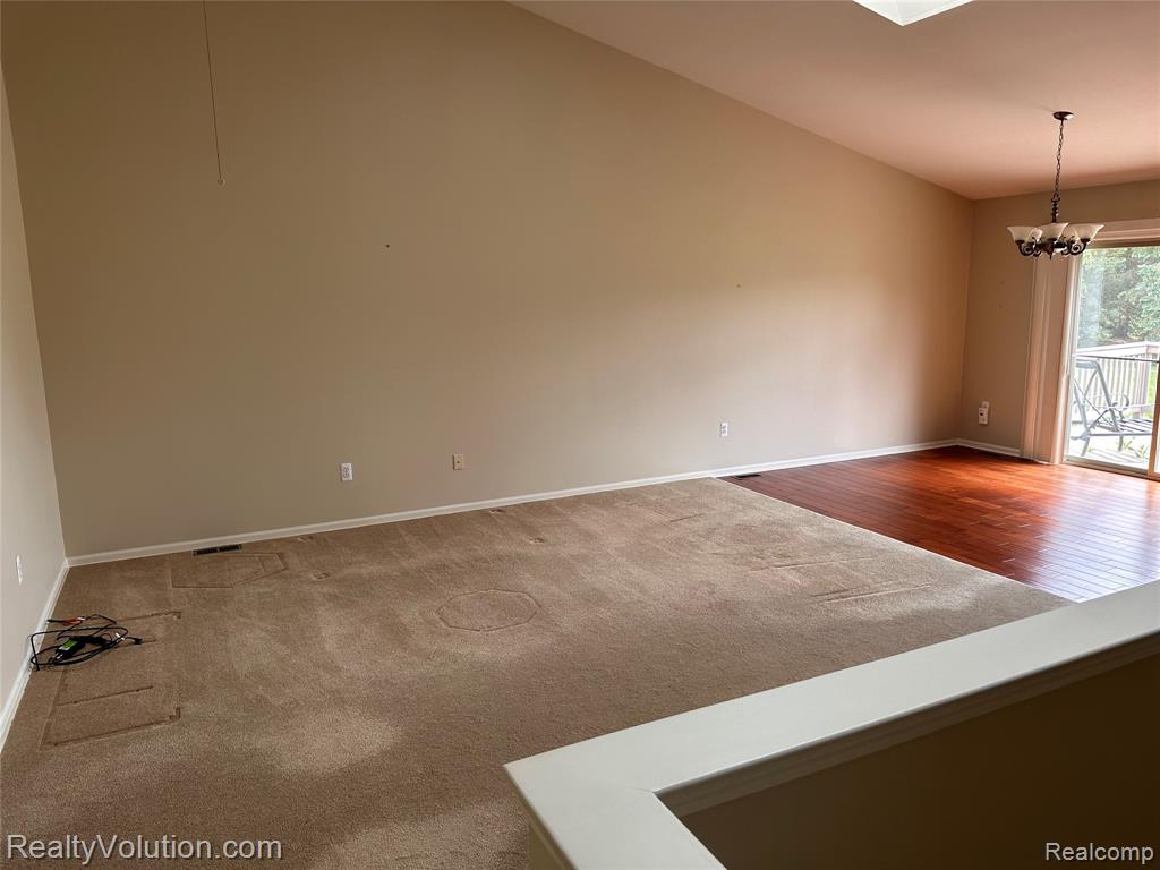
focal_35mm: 24
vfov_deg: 56.8
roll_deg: +1.3
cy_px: 435
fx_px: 804
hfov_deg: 71.6
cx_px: 580
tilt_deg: -9.6
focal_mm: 6.86
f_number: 1.78
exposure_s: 1/120
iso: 80
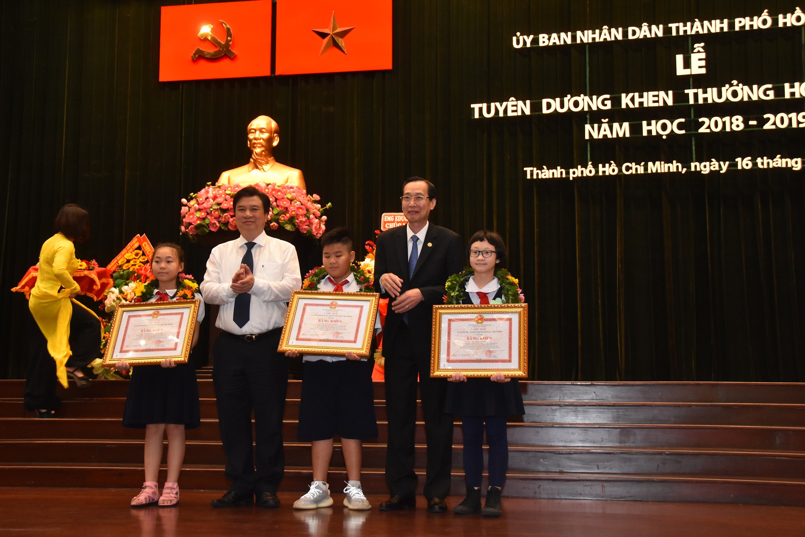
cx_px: 402
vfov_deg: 31.9
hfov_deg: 46.4
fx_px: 939
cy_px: 268
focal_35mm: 42
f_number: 4
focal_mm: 28
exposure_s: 1/125
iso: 1800
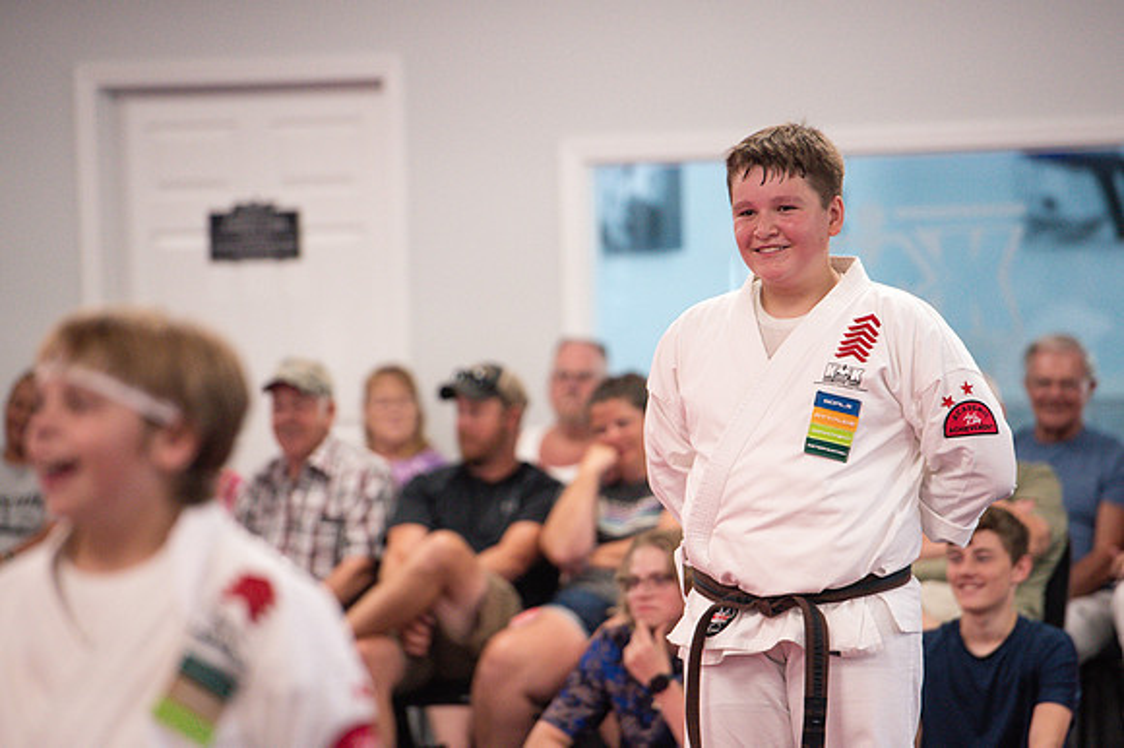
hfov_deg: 9.6
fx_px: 6662
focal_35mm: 214
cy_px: 384
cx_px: 588
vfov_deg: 6.4
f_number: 3.5
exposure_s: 1/400
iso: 1600
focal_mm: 200
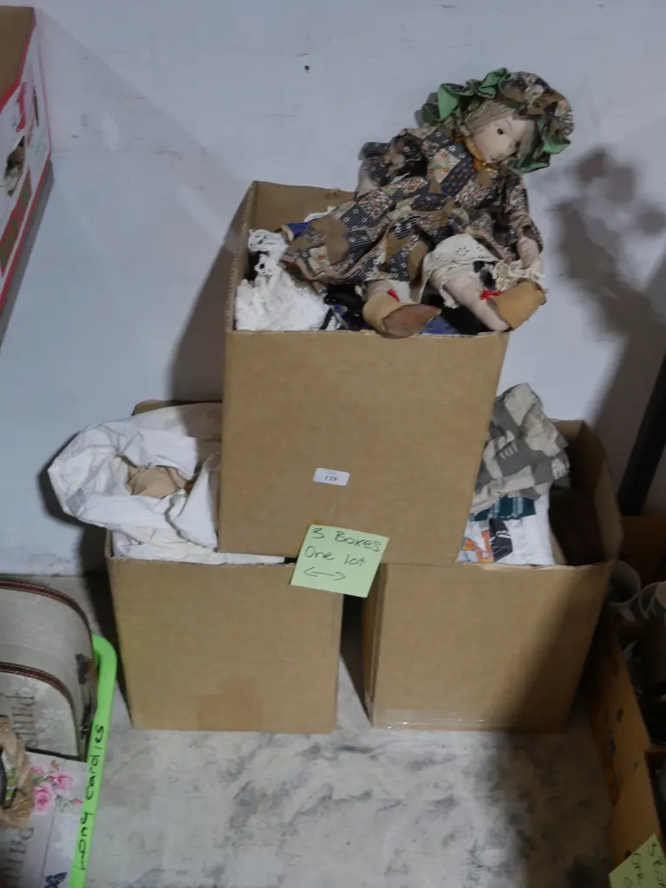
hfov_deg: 34.3
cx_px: 333
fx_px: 1077
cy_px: 444
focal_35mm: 42
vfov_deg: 44.8
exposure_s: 1/60
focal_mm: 21
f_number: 4.6
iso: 640
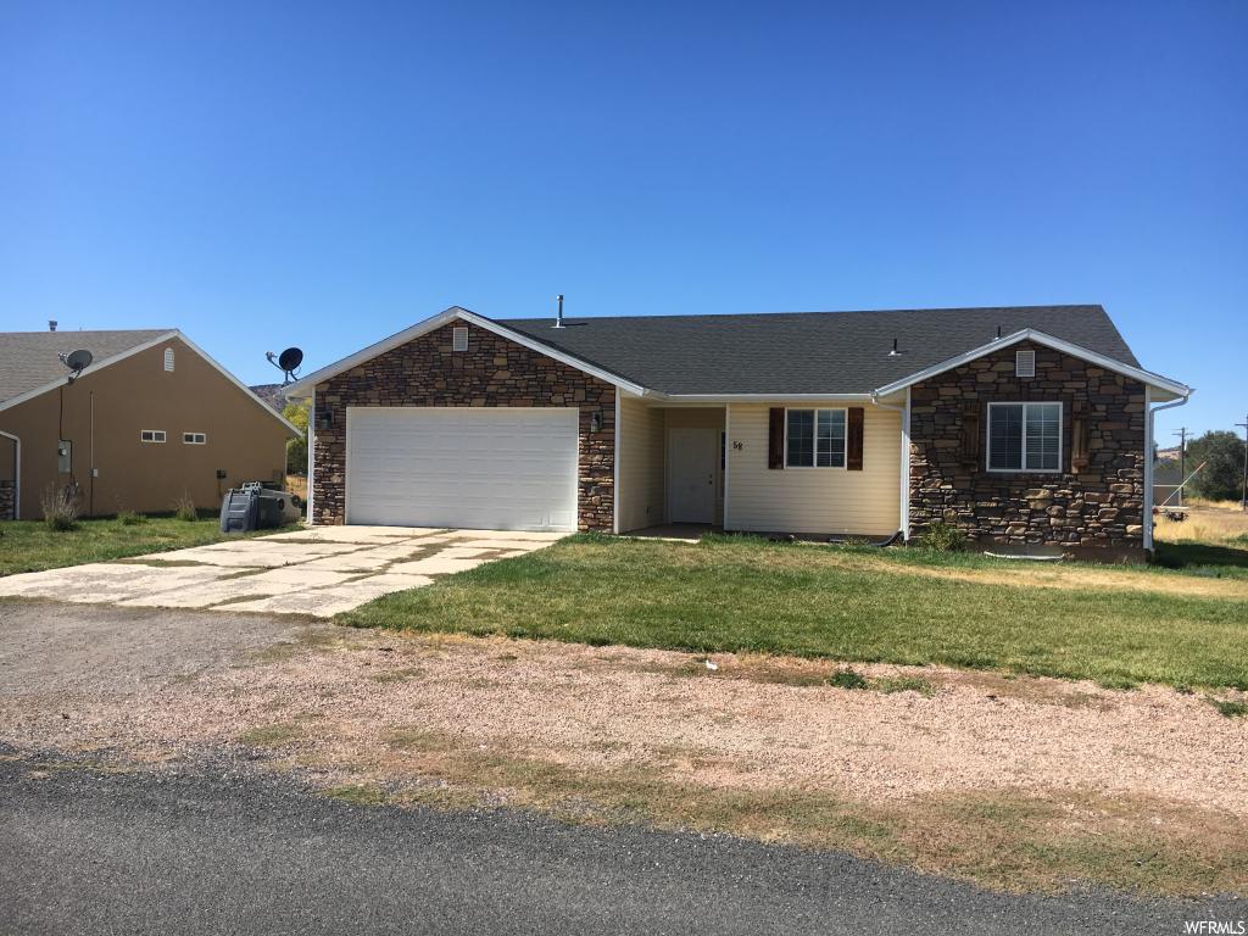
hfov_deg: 61.7
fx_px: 1046
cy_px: 468
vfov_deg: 48.2
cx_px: 624
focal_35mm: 29
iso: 25
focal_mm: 4.15
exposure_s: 1/1748
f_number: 2.2
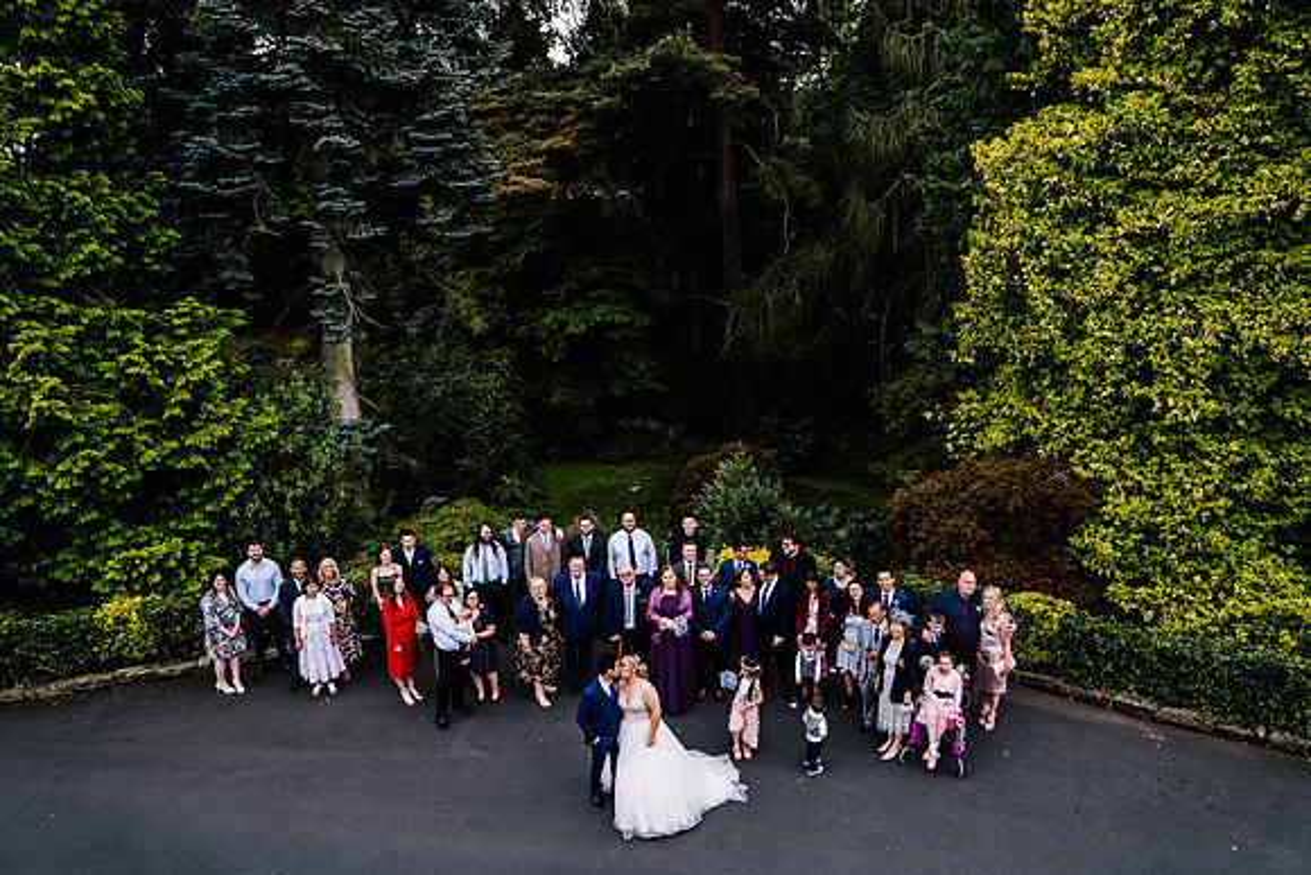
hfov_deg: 73.7
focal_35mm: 24
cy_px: 438
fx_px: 874
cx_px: 656
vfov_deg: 53.2
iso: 400
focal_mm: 24
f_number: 3.5
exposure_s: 1/500
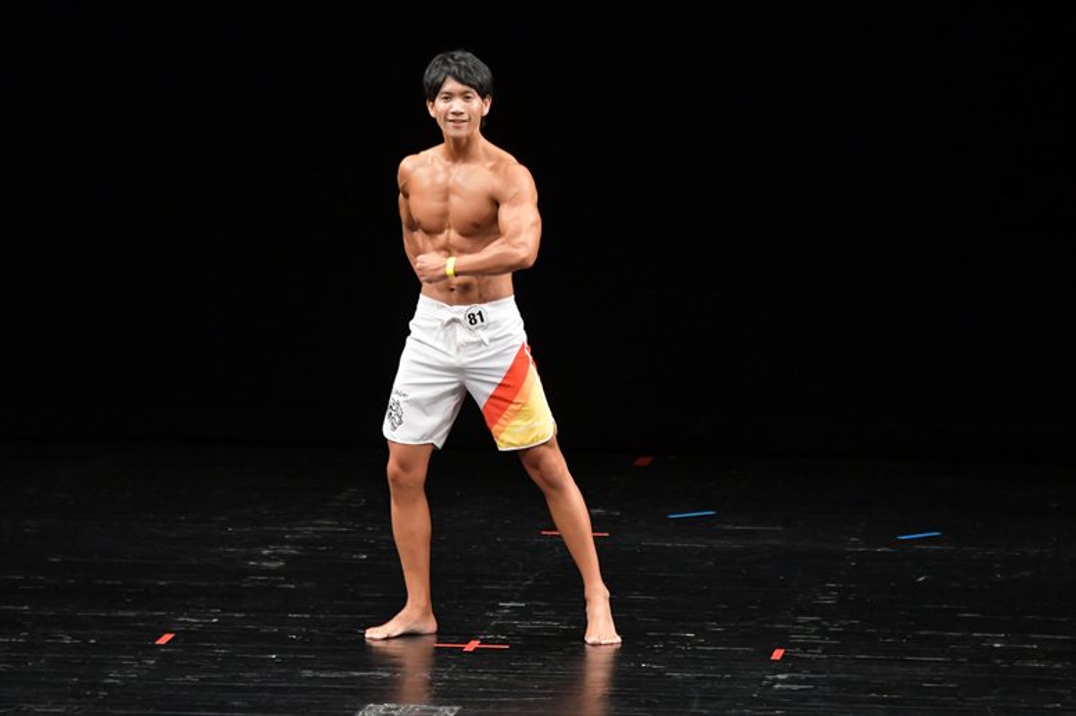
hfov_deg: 7.6
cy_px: 358
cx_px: 538
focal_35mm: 270
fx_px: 8066
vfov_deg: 5.1
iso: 3200
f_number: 5.6
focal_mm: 180
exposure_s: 1/400
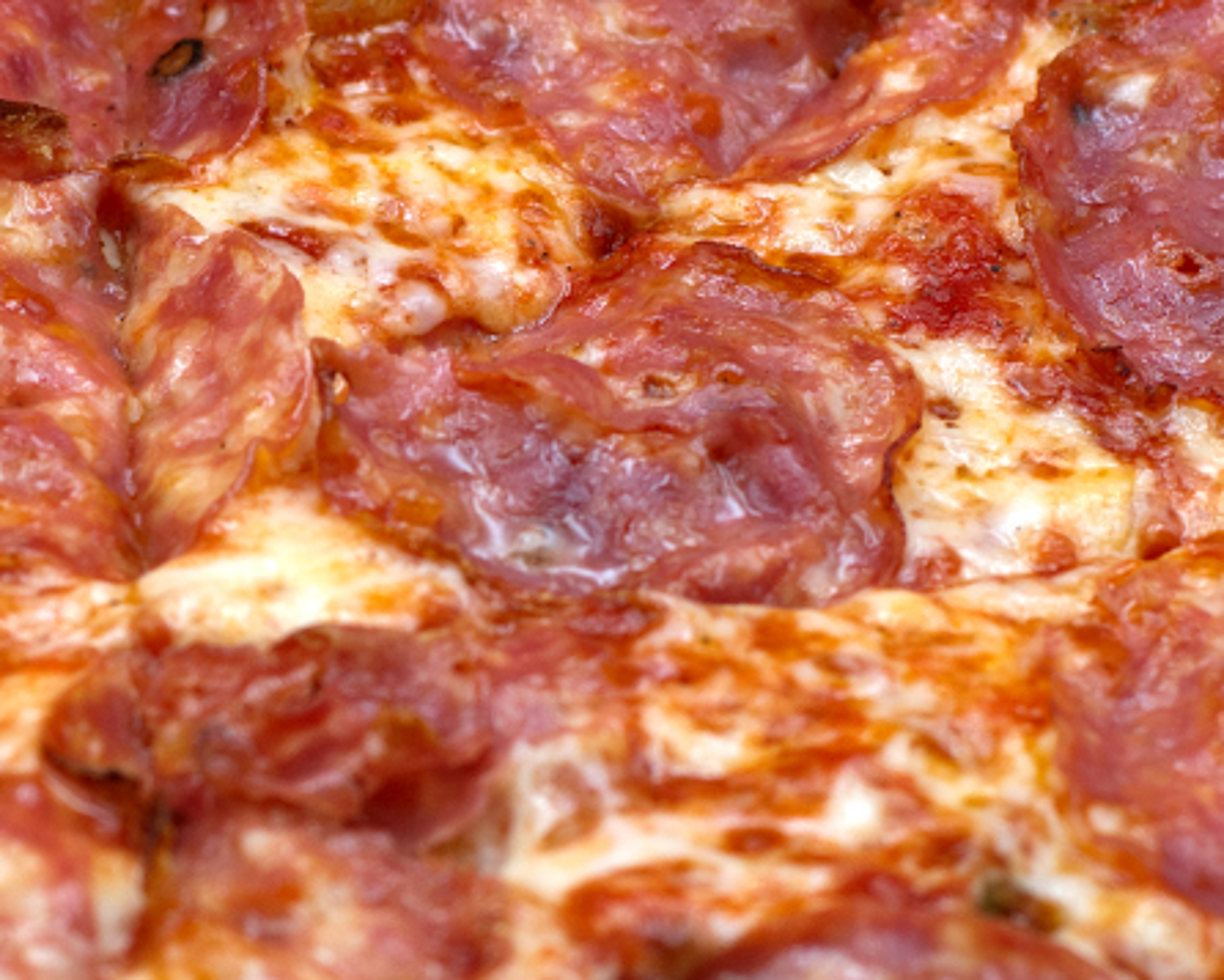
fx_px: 7319
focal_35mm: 202
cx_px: 255
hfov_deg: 9.5
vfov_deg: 7.7
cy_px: 495
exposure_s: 1/250
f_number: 4
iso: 320
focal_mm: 50
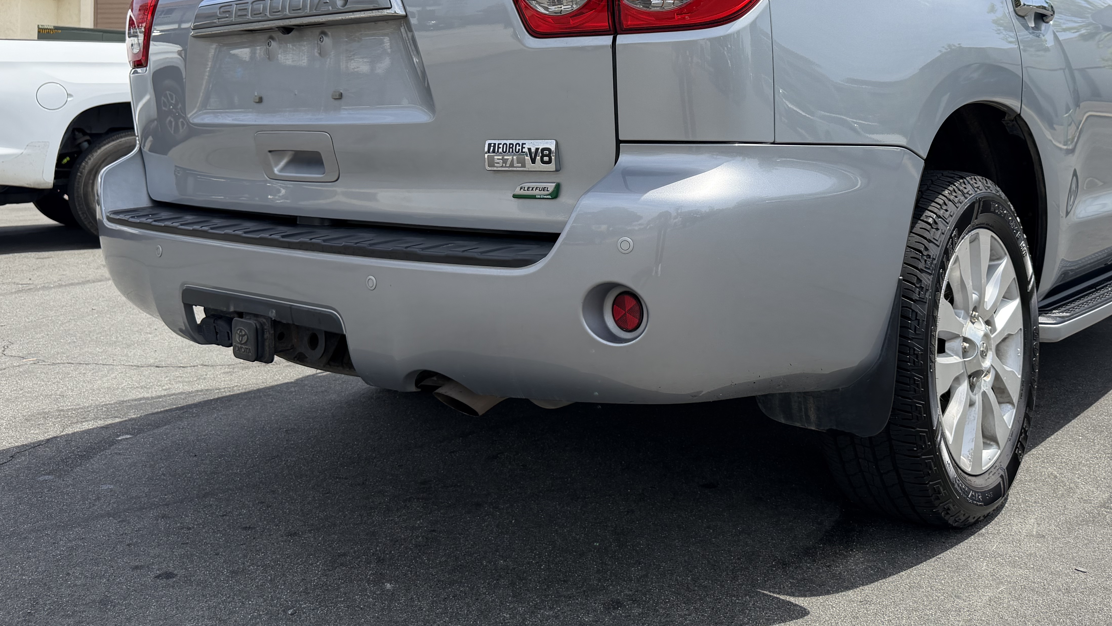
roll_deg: -0.4
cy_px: 128
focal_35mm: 34
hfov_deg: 57.7
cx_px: 654
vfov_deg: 33.7
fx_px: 1003
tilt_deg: +1.3
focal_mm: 6.76
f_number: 1.78
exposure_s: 1/3279
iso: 125
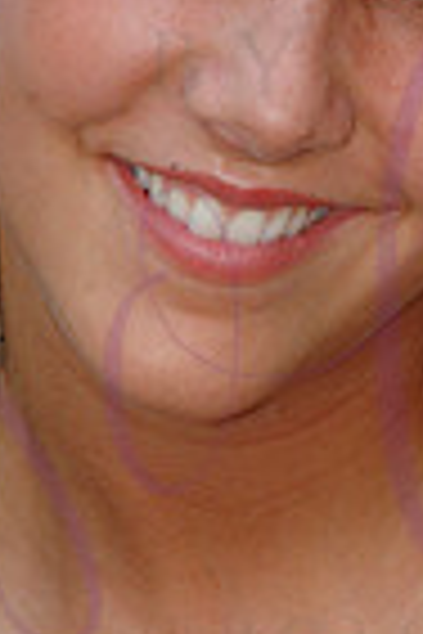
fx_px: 11219
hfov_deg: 2.2
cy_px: 54
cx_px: 286
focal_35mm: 637
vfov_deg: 3.2
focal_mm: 133
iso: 400
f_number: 13
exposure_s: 1/125
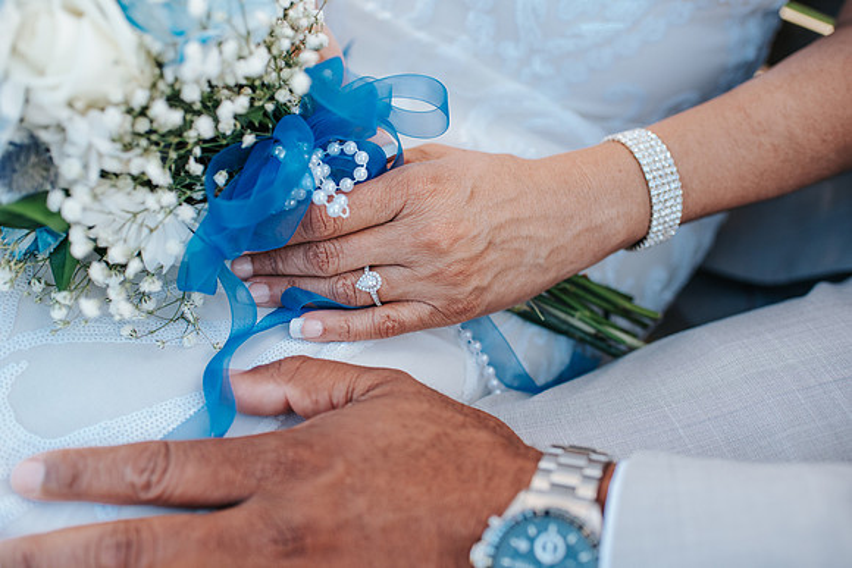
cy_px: 284
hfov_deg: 54.4
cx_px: 426
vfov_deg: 37.9
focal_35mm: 35
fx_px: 828
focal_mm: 35
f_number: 3.2
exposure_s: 1/800
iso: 640
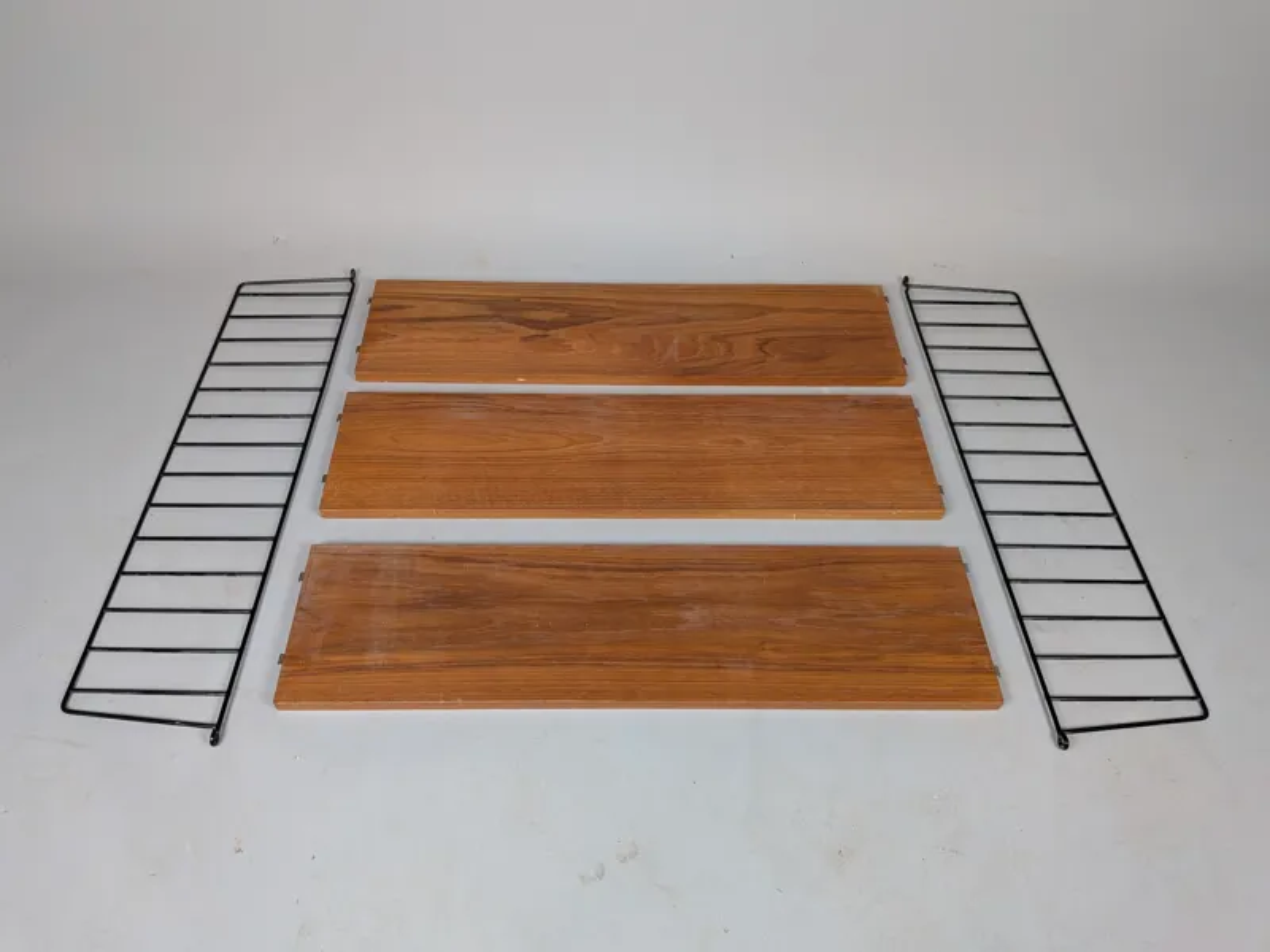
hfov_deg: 71.6
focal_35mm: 24
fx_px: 881
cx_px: 635
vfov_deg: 56.8
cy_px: 476
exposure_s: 1/33.3
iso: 33
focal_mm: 4.53
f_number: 1.7
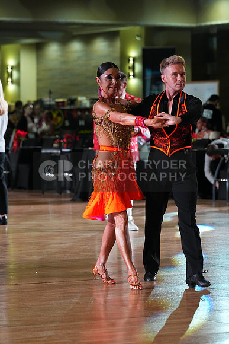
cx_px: 114
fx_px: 1659
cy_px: 172
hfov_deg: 7.9
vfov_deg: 11.8
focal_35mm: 174
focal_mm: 174
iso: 8000
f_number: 5.6
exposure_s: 1/400
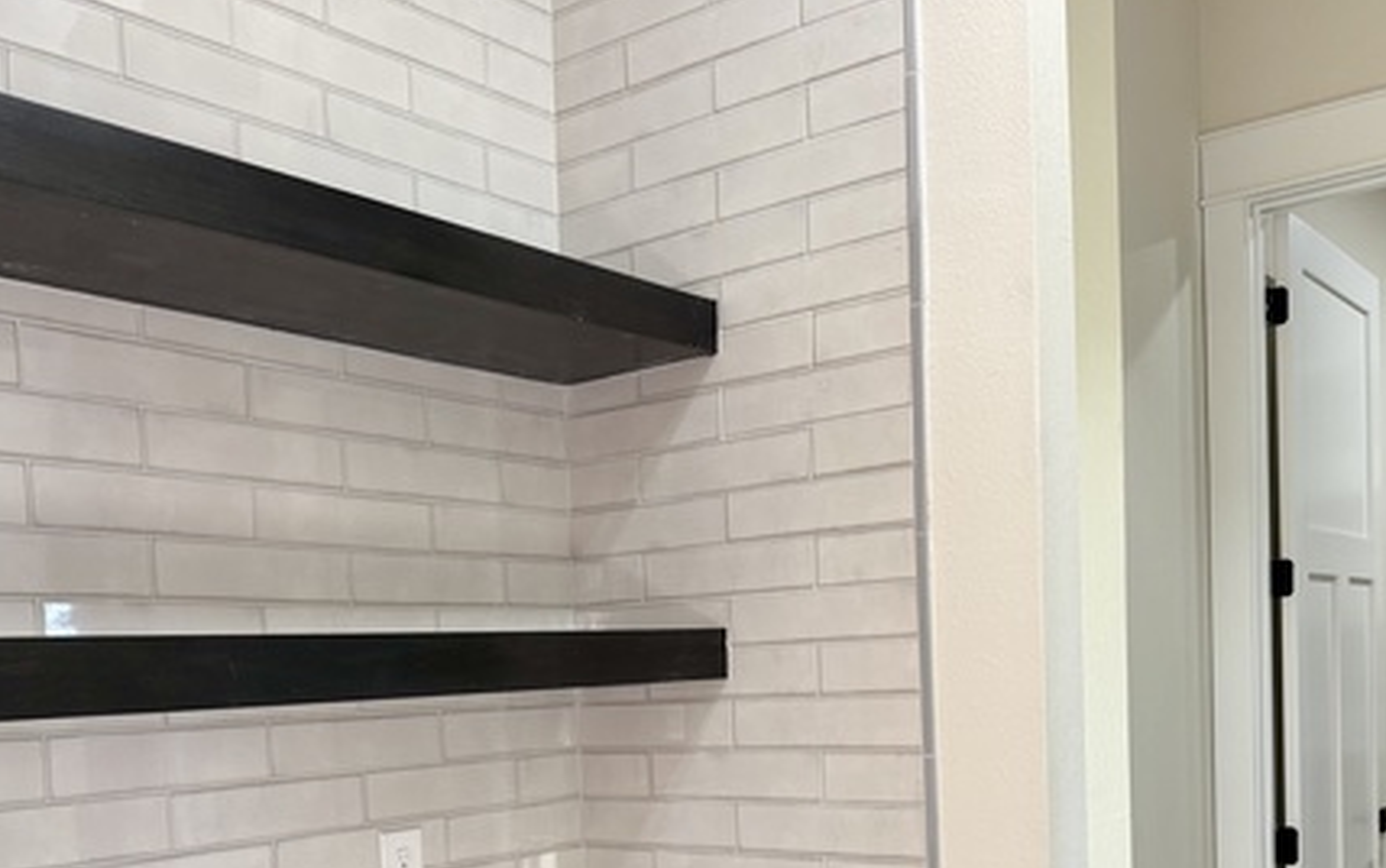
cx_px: 589
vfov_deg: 32.4
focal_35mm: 38
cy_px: 732
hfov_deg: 51.3
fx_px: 1436
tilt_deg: -2.4
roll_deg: +3.1
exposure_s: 1/112
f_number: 1.78
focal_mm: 6.76
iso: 200
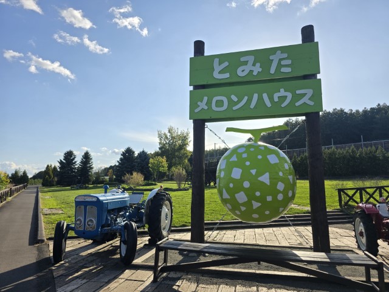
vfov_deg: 58.9
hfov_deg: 73.9
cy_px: 146
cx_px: 194
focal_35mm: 23
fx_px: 258
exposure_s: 1/1022
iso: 12
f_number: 1.7
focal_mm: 6.3
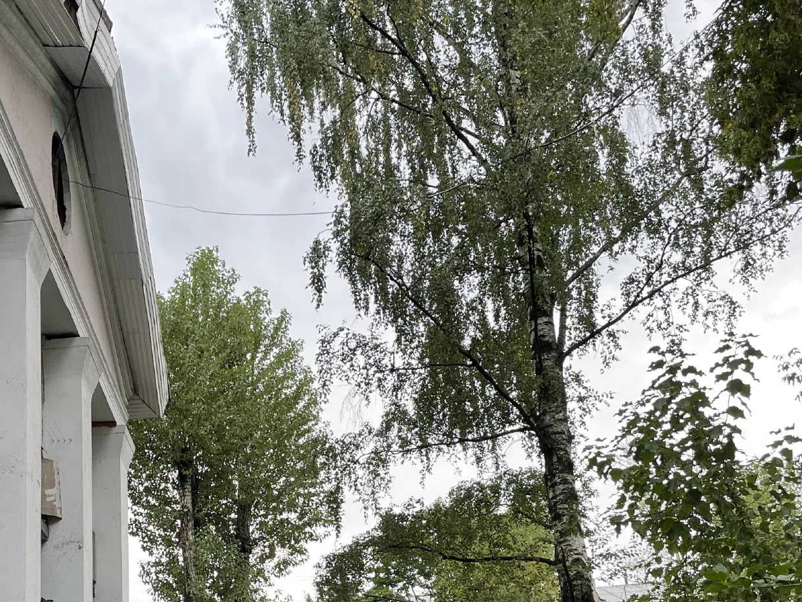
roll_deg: +2.0
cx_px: 164
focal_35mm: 51
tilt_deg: +17.2
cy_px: 577
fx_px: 1182
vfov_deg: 27.2
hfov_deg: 36.3
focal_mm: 4.2
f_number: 1.6
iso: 32
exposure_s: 1/340
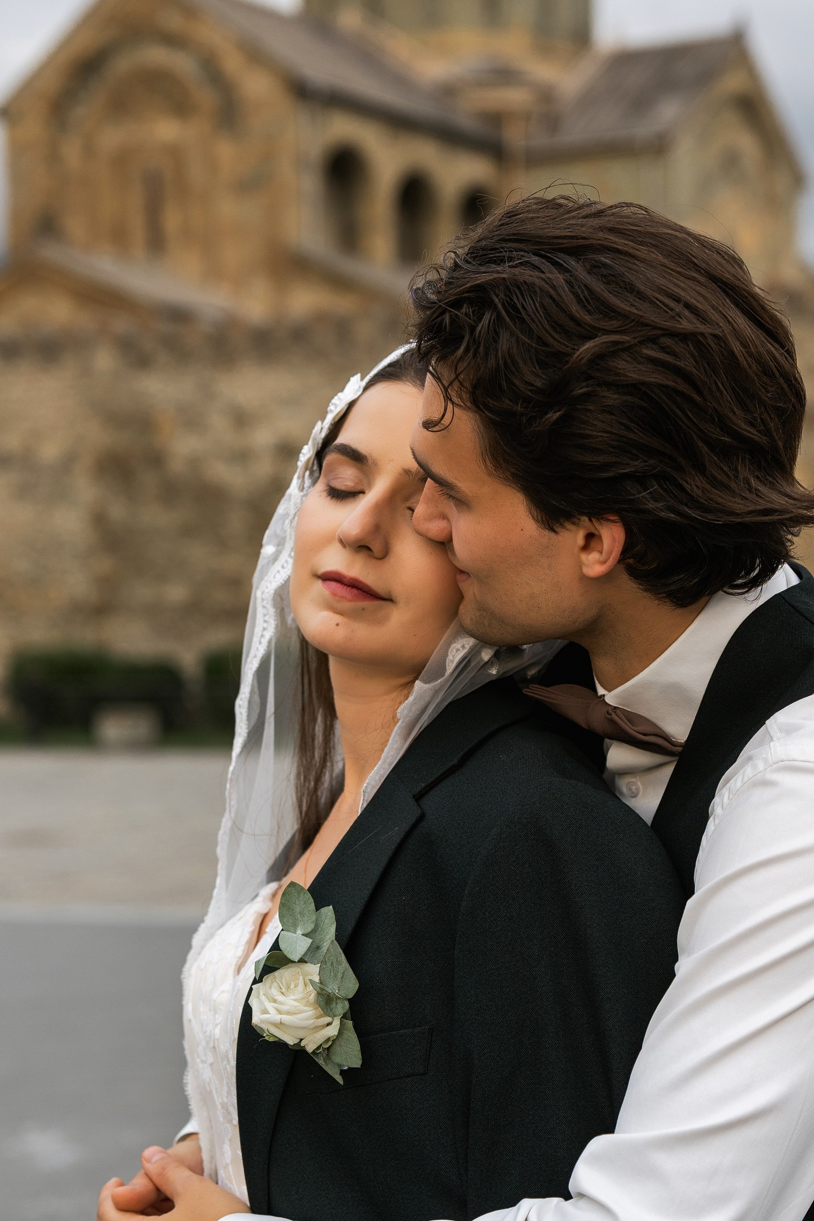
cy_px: 603
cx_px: 472
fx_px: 2645
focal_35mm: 78
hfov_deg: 17.5
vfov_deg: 26.0
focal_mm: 47
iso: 160
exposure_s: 1/200
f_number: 3.2
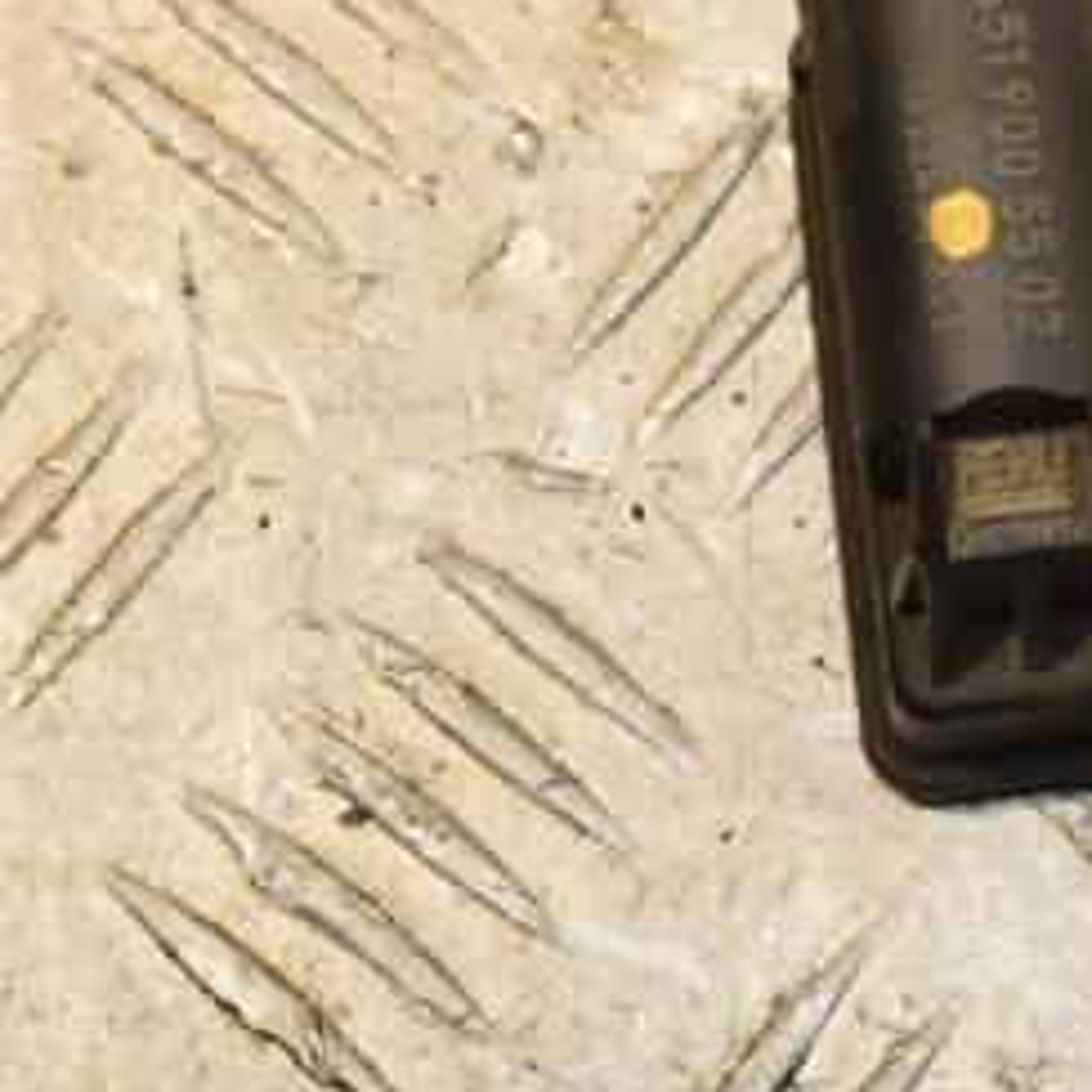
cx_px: 1271
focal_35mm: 207
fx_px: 7388
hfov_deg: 8.4
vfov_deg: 8.4
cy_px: 313
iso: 800
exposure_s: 1/200
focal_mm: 66
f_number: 9
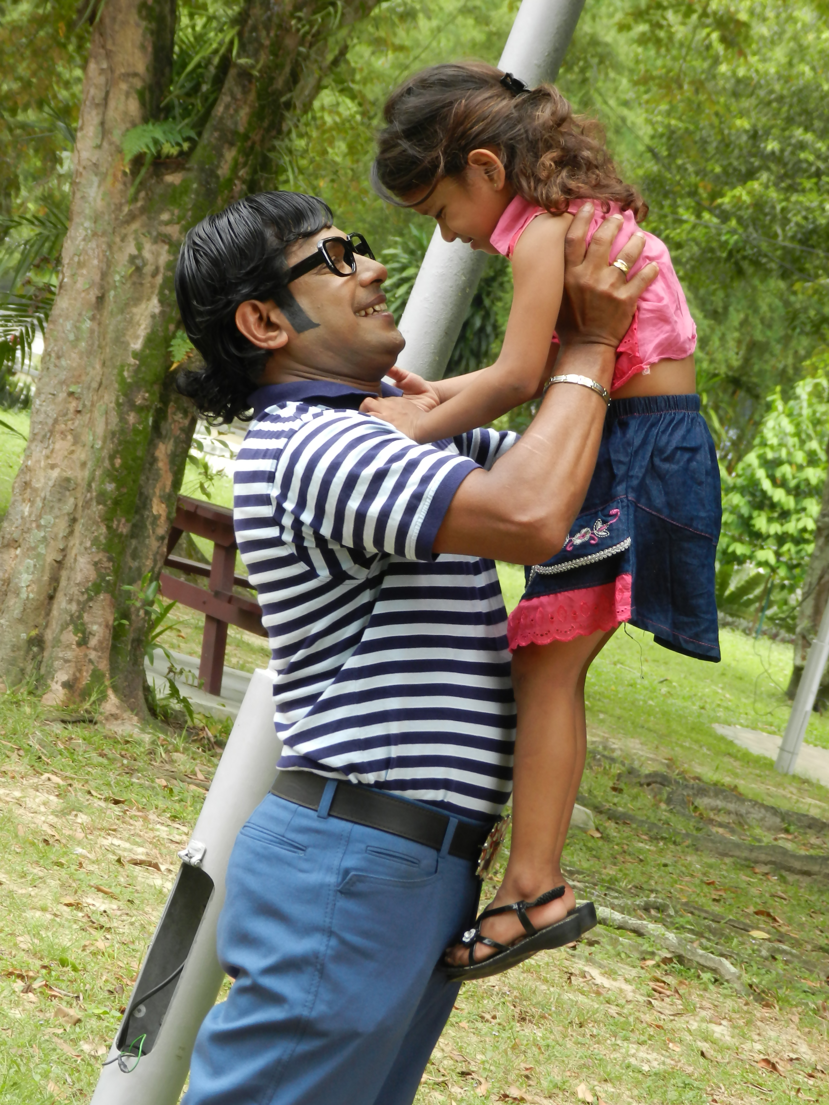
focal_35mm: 160
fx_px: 5109
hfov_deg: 9.3
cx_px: 414
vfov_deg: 12.3
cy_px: 552
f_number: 5.3
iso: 160
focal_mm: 28.4
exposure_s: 1/80
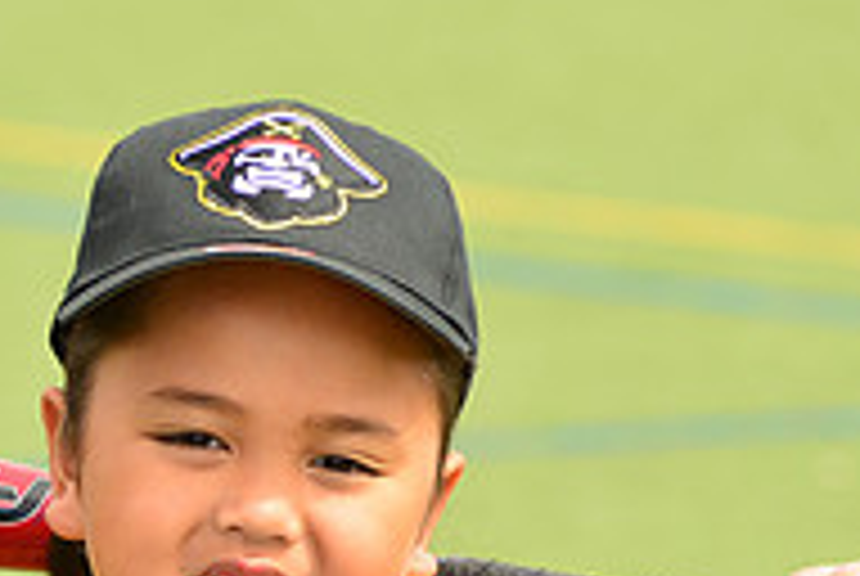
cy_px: 745
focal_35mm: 515
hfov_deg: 4.0
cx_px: 288
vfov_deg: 2.7
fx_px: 12322
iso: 200
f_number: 9
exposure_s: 1/250
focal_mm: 170
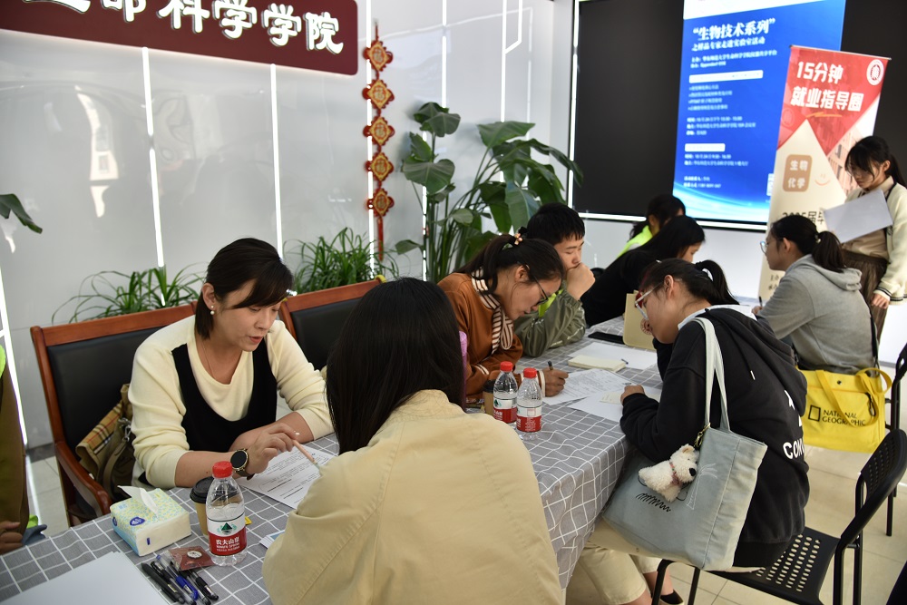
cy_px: 302
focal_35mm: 24
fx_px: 605
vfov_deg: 53.1
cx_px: 454
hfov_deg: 73.7
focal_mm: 24
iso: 100
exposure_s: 1/15
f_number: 4
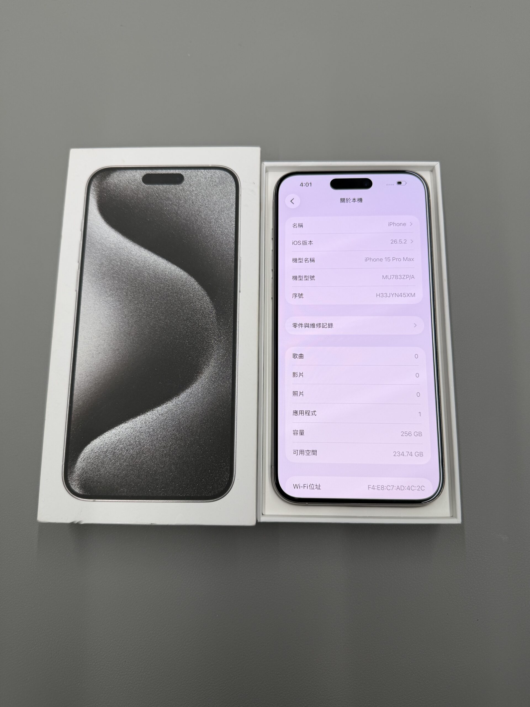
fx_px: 490
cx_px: 265
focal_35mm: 24
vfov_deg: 71.6
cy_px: 354
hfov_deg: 56.8
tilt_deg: -78.6
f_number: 1.78
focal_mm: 6.76
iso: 50
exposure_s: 1/142
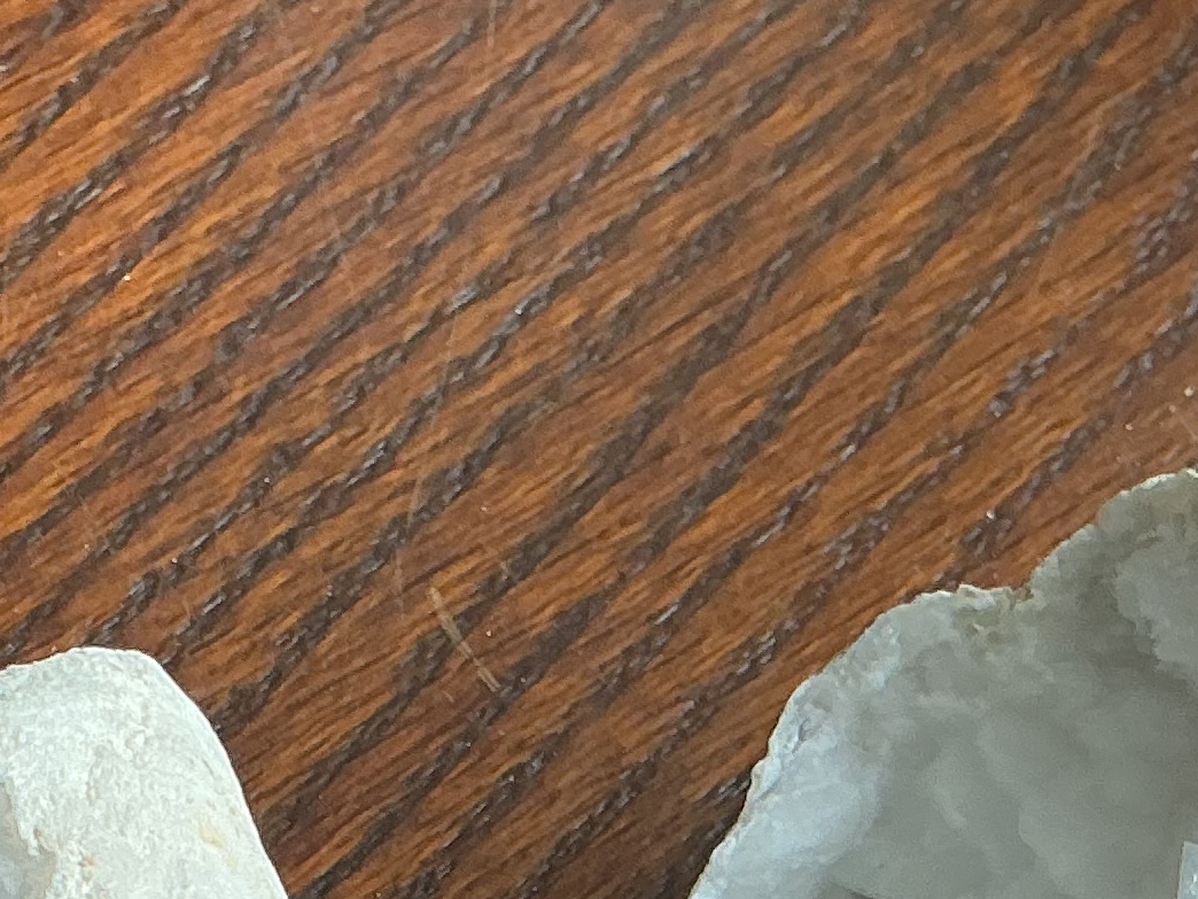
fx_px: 3876
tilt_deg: -71.0
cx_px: 195
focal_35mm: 112
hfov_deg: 17.4
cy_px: 1543
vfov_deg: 12.3
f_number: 1.8
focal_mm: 3
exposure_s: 1/100
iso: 50
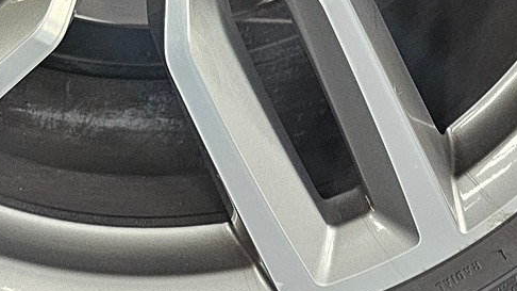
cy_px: -471
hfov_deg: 20.5
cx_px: 159
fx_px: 1425
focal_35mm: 104
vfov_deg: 9.8
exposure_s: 1/100
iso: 500
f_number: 1.7
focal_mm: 6.3
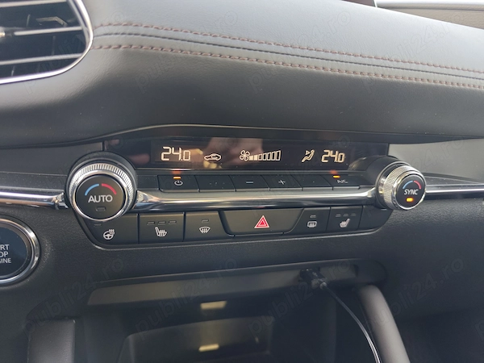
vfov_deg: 58.9
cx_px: 242
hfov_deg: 73.9
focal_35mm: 23
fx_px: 322
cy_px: 182
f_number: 1.6
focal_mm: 6.06
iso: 125
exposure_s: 1/100
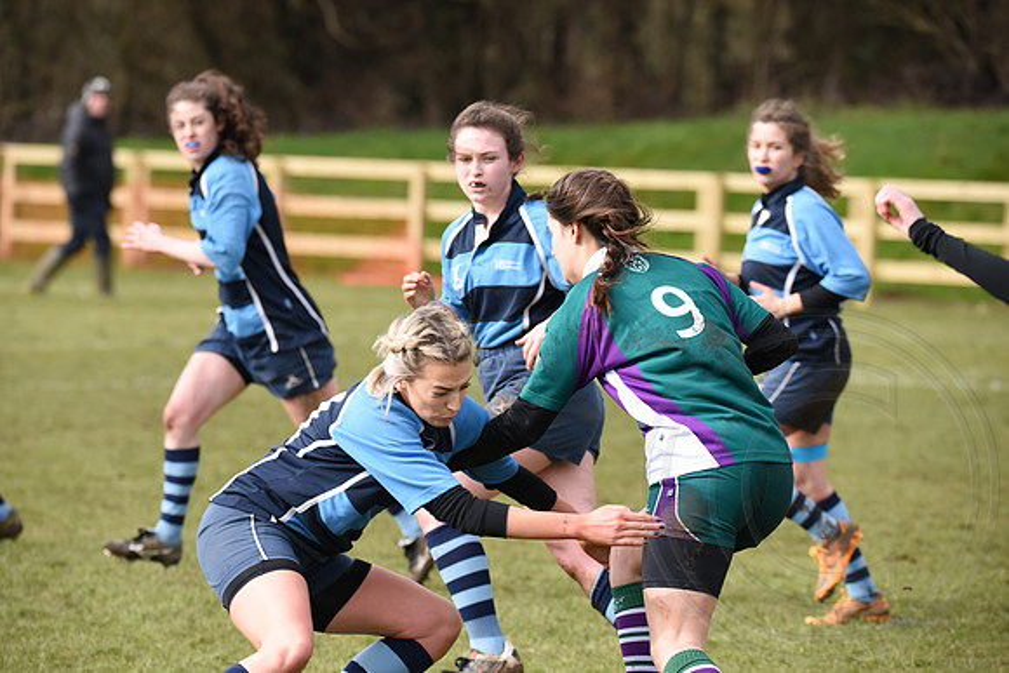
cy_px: 336
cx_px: 504
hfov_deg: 7.1
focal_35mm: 290
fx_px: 8130
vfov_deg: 4.7
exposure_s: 1/1250
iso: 2000
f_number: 8
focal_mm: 290
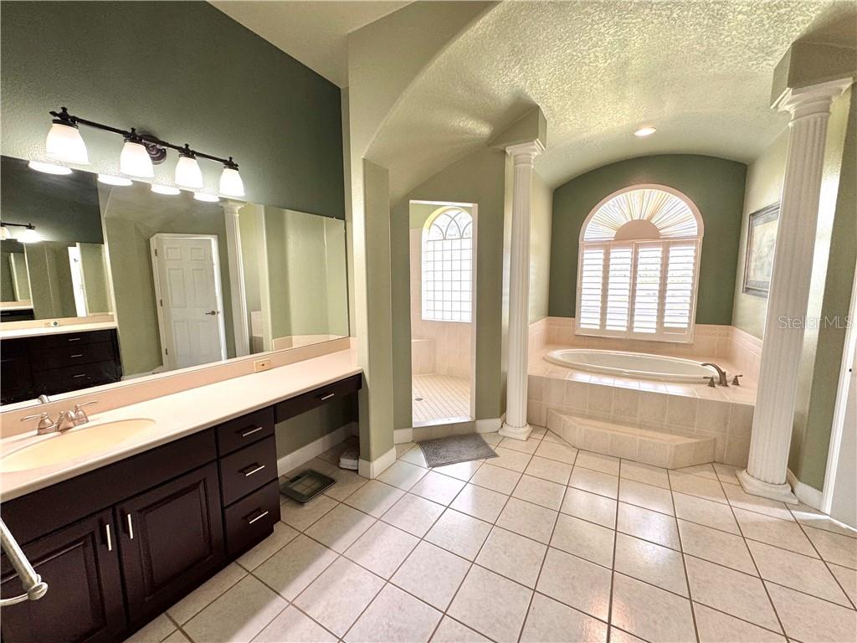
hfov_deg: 102.1
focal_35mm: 14
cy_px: 322
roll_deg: +0.2
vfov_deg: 85.7
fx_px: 347
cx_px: 428
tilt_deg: -7.5
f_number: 2.2
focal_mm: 2.22
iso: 125
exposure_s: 1/120
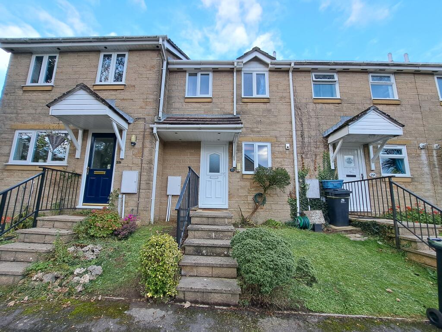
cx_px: 221
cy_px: 166
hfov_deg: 106.2
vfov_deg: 89.9
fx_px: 166
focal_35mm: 13
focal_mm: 1.74
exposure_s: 1/100
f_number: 2.2
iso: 50
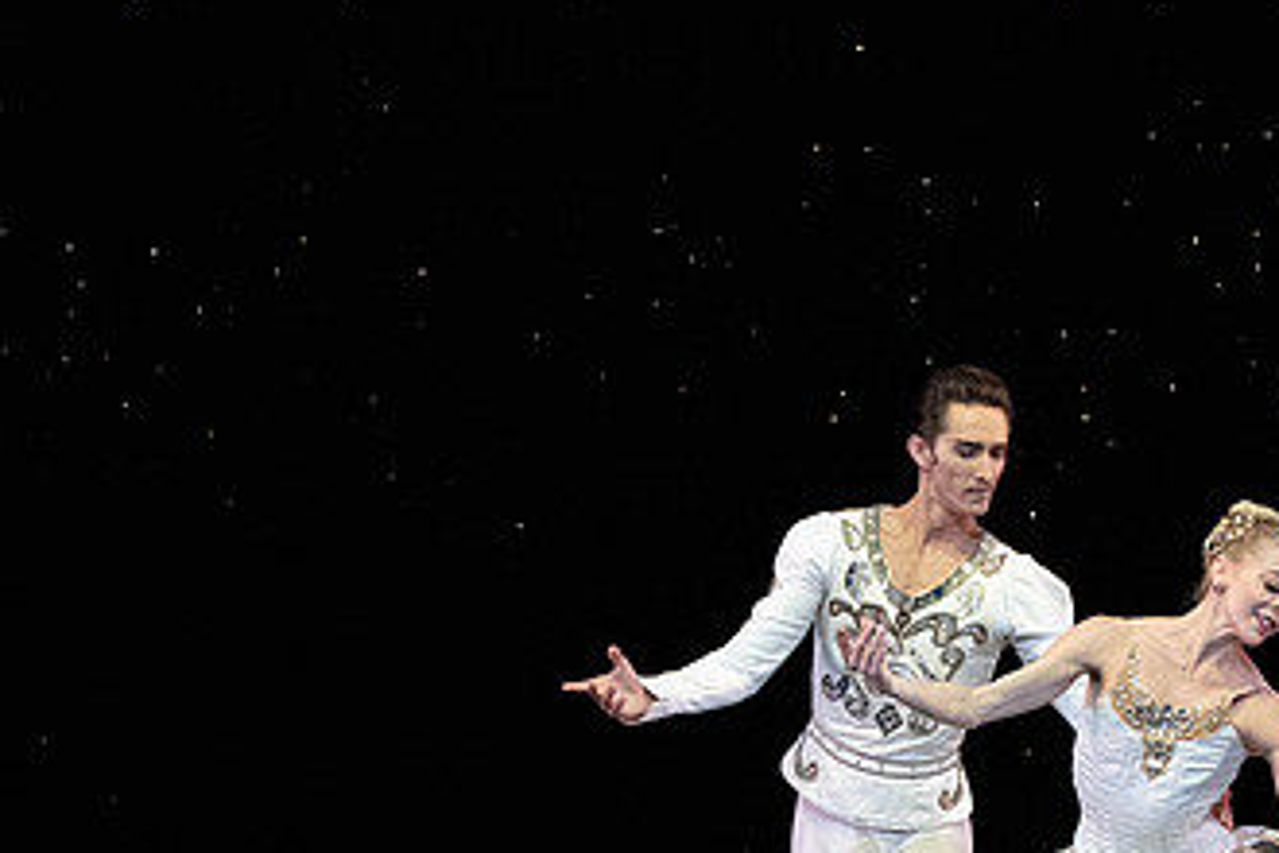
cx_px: 996
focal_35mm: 612
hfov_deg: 3.4
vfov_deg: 2.2
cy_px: 708
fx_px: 21741
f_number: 11
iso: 20000
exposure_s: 1/500
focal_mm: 348
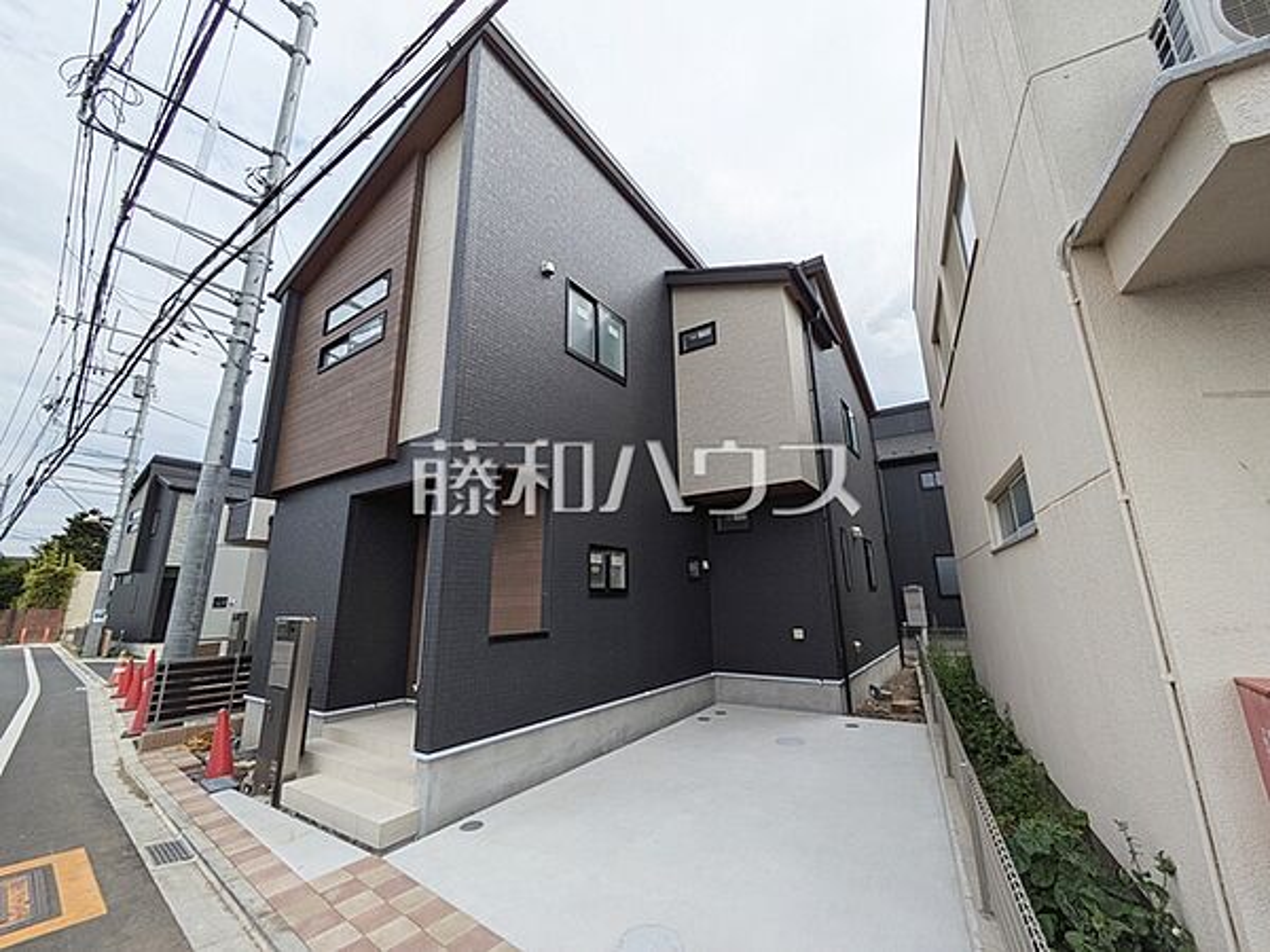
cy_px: 476
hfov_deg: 102.1
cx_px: 635
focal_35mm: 14
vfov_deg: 85.7
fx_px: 514
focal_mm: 1.83
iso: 48
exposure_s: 1/2347
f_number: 2.2
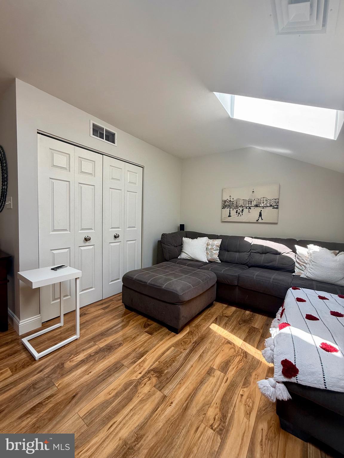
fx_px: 186
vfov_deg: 102.1
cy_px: 229
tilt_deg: -3.3
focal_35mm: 14
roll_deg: -1.4
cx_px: 172
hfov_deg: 85.7
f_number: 2.2
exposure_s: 1/99
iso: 80
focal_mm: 2.22
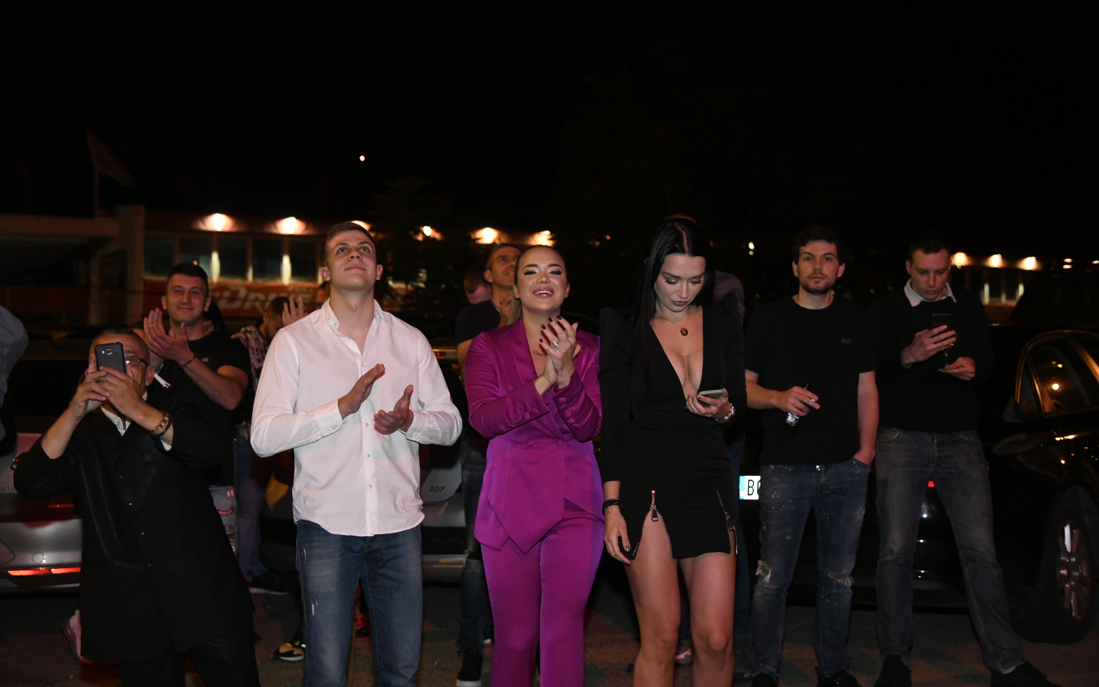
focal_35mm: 49
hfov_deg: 41.0
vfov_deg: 26.3
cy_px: 330
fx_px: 1468
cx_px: 549
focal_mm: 48
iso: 4000
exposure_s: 1/160
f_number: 4
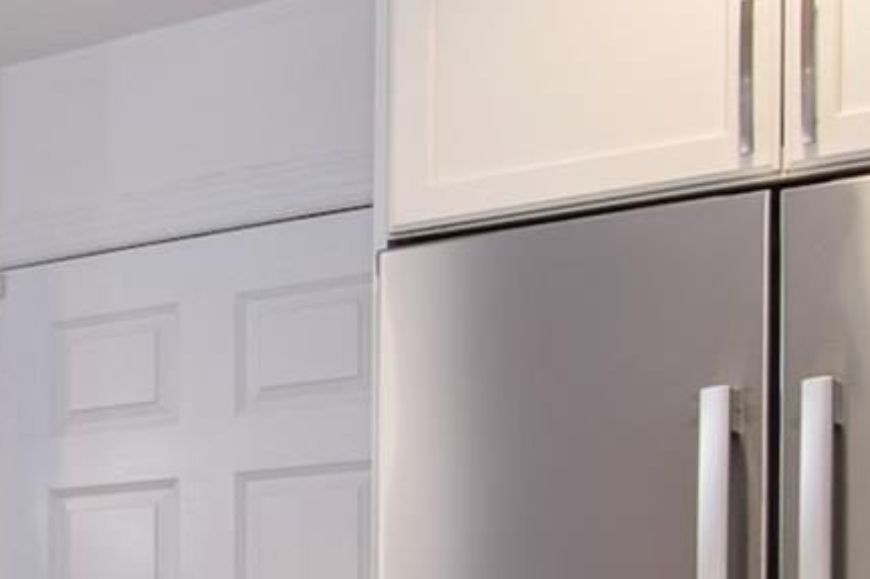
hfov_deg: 20.3
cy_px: 728
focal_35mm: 78
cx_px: -595
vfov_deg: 16.5
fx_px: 1893
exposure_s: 1/40
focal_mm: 11
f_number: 8
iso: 640
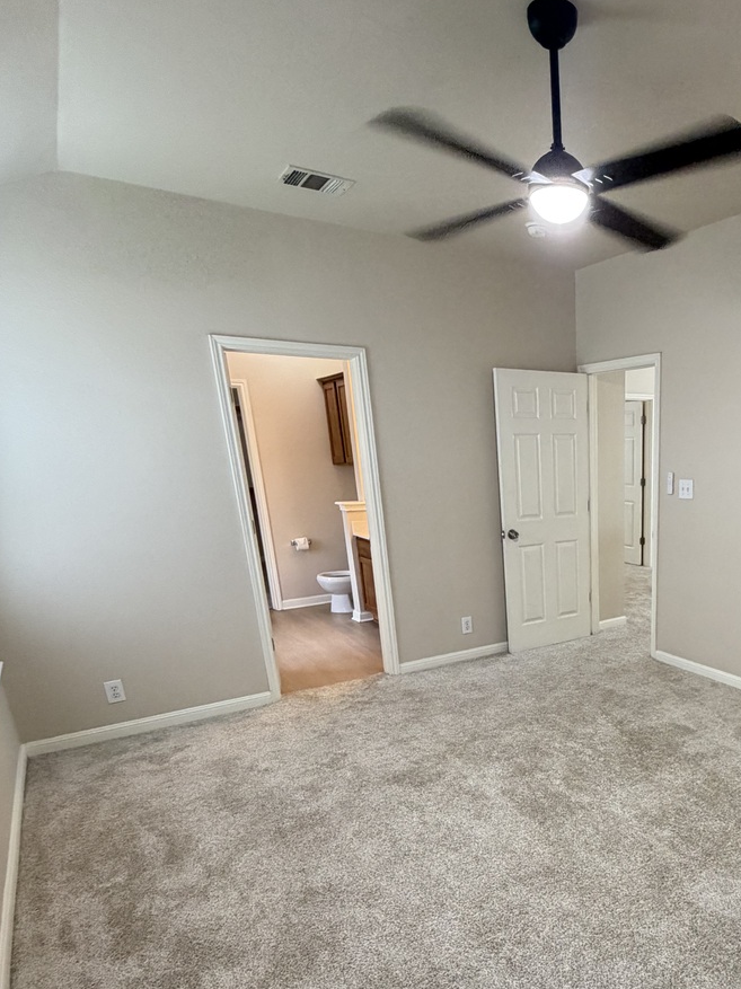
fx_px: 657
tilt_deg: -17.3
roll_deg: +0.6
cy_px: 657
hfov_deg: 54.5
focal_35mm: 23
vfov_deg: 71.8
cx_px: 600
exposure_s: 1/59
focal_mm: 2.22
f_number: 2.2
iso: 400
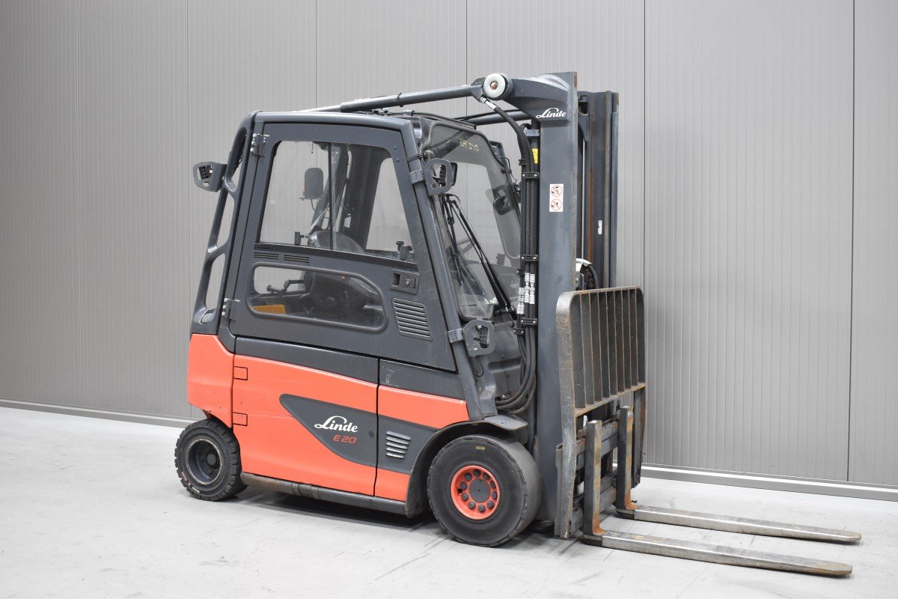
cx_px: 449
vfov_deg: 35.5
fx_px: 935
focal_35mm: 38
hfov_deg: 51.3
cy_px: 300
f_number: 5
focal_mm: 25
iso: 1250
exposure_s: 1/25
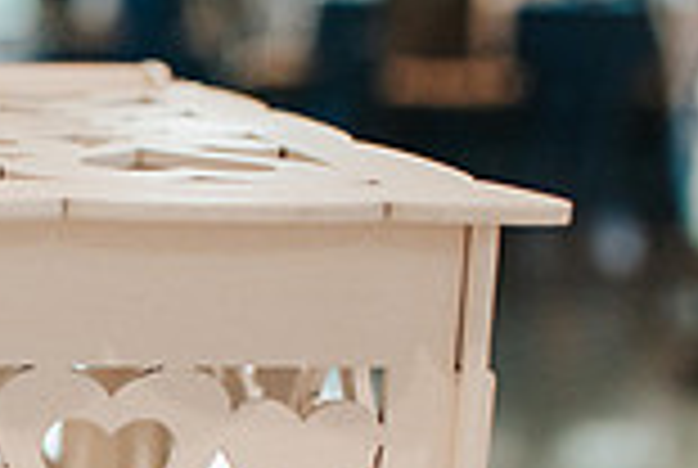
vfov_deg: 9.3
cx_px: -380
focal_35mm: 142
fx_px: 2758
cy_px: 794
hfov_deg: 13.5
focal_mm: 35
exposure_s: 1/400
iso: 1000
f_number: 4
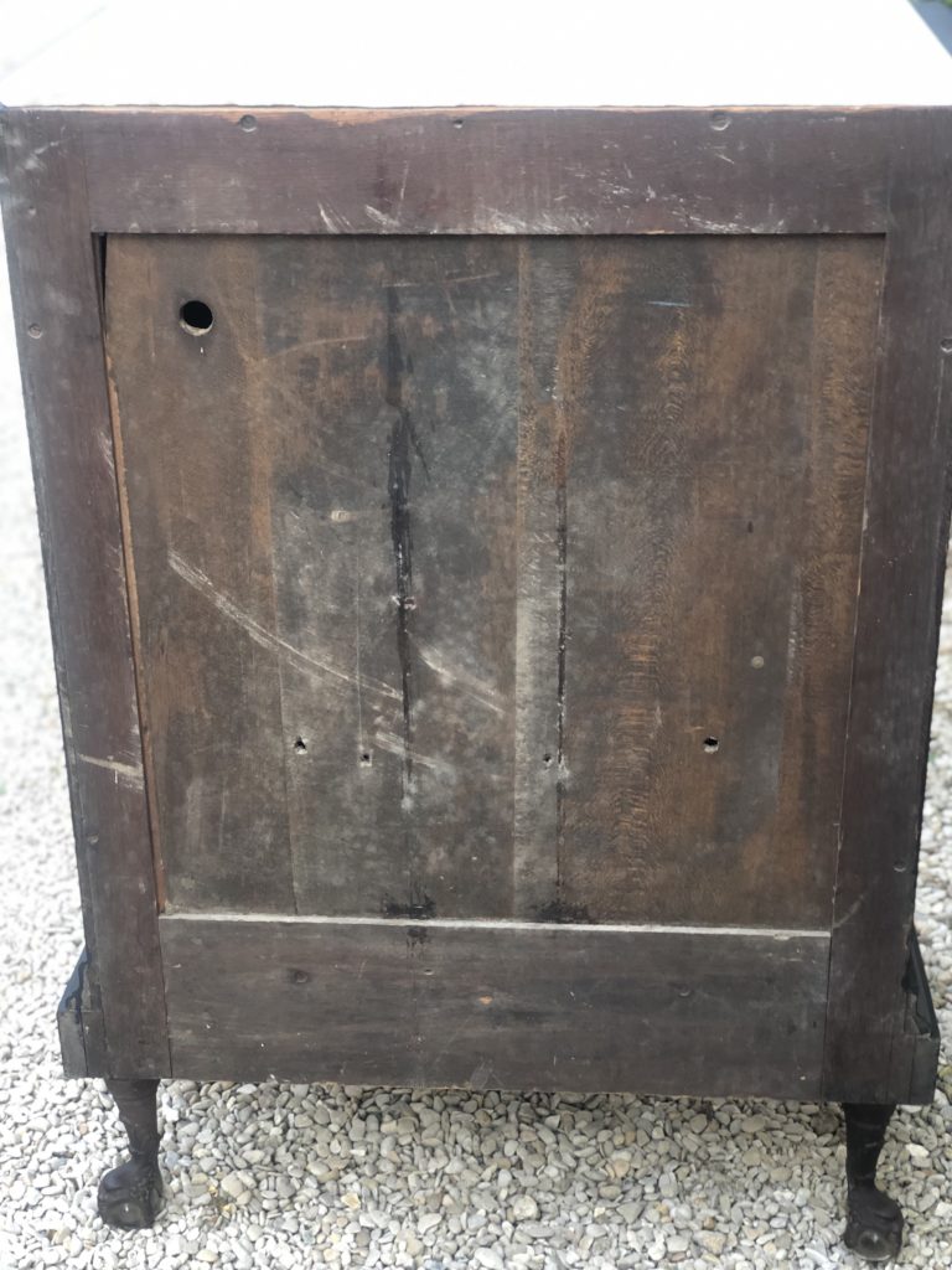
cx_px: 476
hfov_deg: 28.0
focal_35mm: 52
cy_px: 635
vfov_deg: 36.8
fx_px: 1907
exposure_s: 1/60
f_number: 2.4
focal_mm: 6
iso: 80
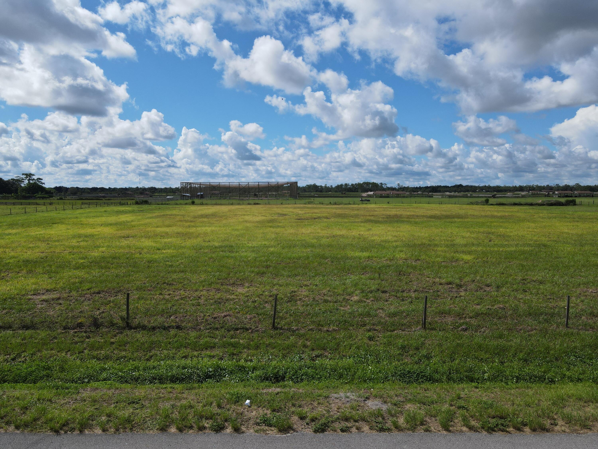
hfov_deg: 71.6
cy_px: 224
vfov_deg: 56.8
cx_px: 299
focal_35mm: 24
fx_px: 415
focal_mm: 4.5
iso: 100
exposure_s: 1/1250
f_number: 2.8
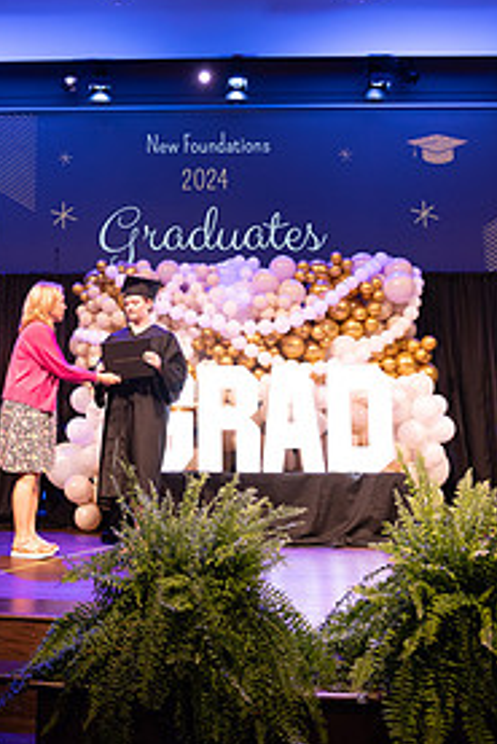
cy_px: 309
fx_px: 807
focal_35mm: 39
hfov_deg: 33.4
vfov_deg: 49.3
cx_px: 110
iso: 2000
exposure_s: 1/200
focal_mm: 24
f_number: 4
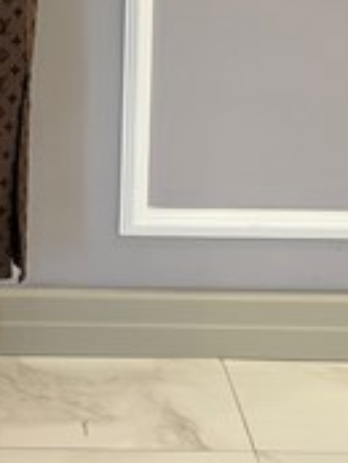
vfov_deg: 13.2
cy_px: -145
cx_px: -75
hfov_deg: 10.1
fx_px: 1928
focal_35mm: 144
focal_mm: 6.76
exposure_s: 1/80
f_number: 1.78
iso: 100
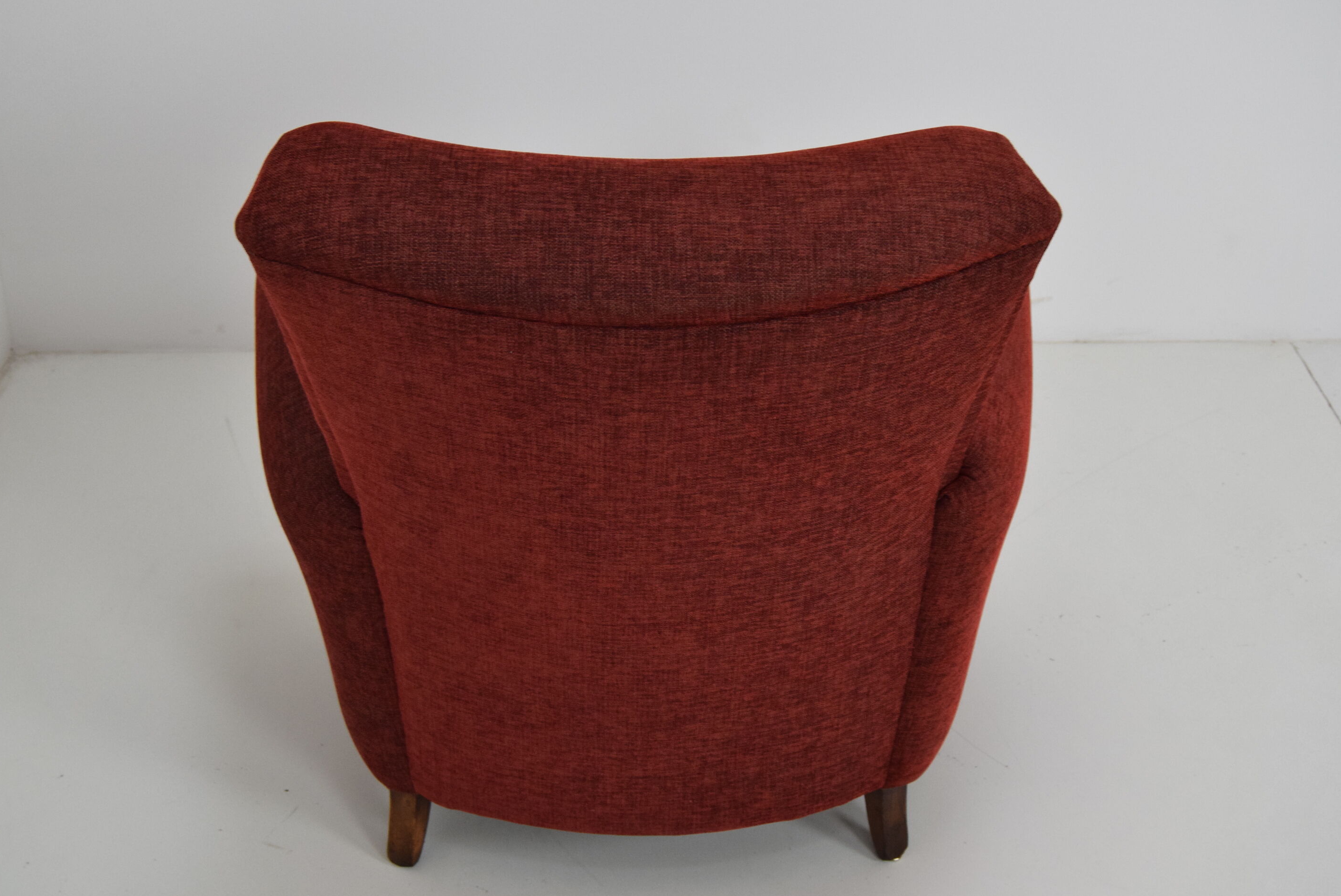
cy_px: 443
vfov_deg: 25.1
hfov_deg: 36.8
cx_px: 651
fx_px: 2013
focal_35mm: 54
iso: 1600
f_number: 6.3
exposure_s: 1/160
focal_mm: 34
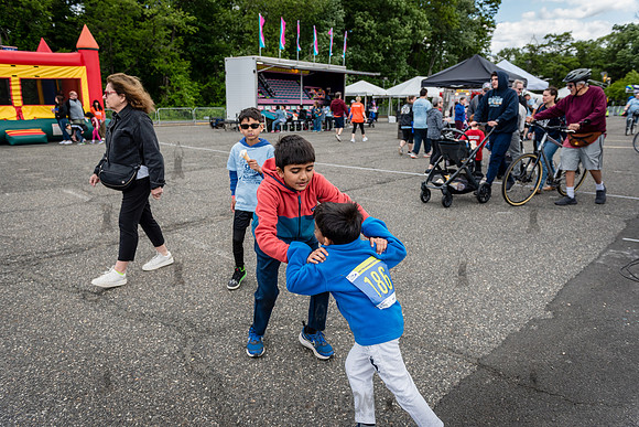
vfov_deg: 53.2
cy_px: 214
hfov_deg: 73.7
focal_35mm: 24
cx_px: 320
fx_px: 426
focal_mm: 24
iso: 400
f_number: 4
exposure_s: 1/1250
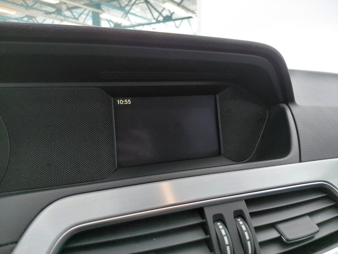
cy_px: 127
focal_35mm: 25
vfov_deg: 54.9
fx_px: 244
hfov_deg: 69.4
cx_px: 169
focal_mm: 4.69
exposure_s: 1/25
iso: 400
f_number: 1.8
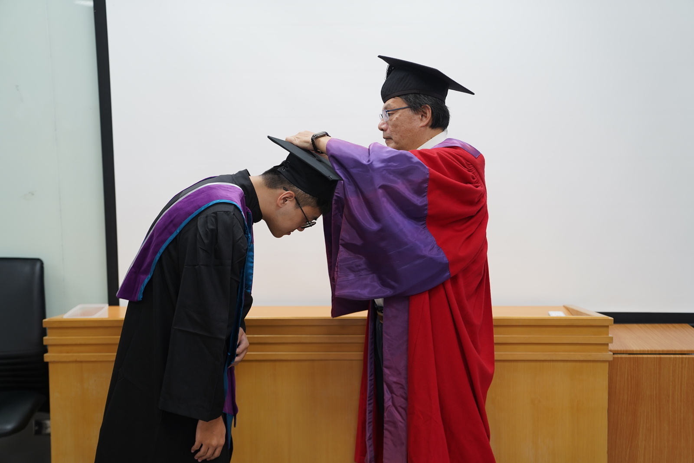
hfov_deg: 38.9
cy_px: 232
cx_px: 347
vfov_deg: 26.5
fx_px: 983
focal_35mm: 51
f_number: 2.8
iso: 200
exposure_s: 1/60
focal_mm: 51
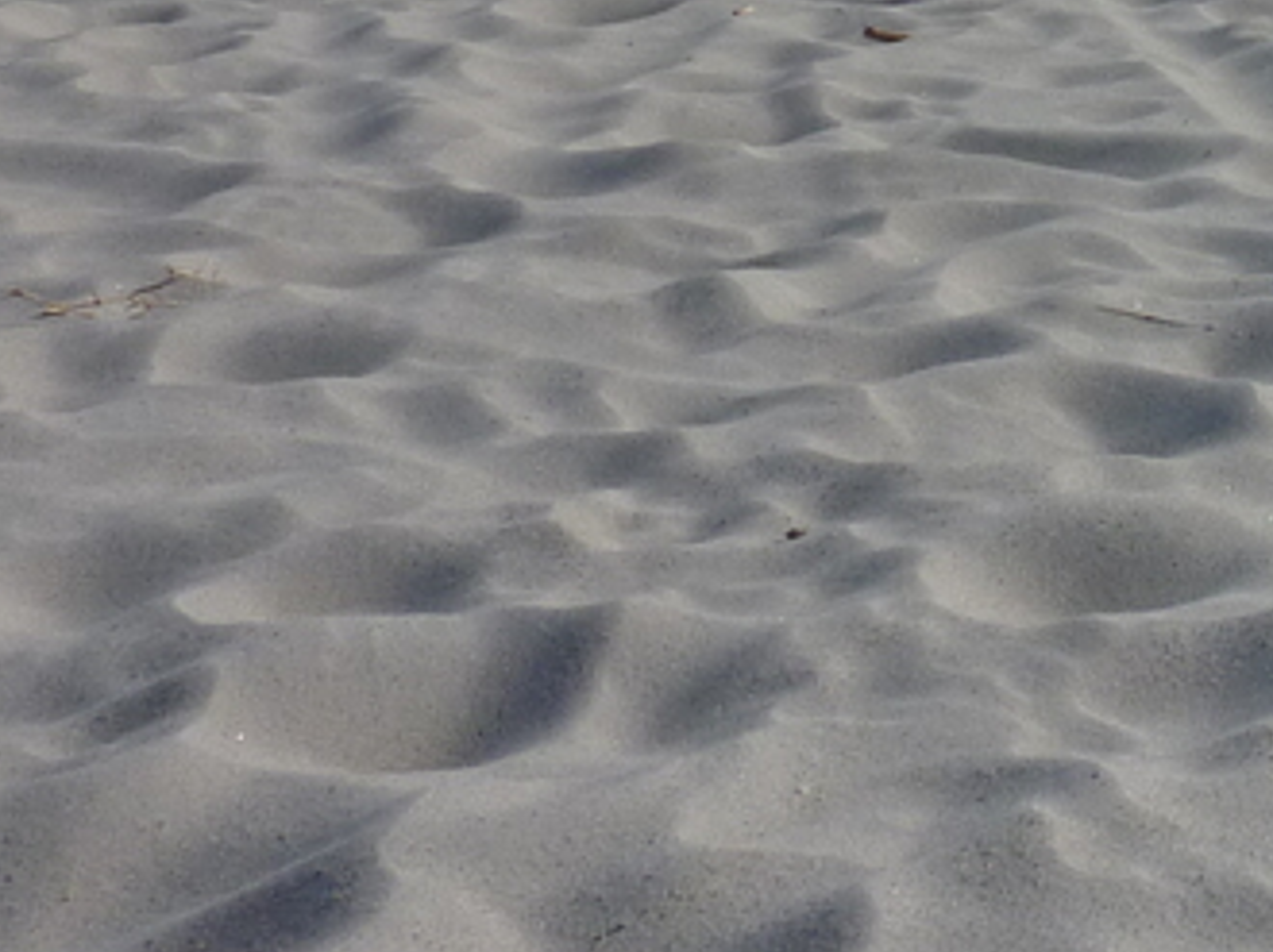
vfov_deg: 15.6
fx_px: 3344
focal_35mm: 91
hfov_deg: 19.0
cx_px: 1882
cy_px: -177
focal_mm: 4.1
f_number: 5.6
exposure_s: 1/800
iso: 80
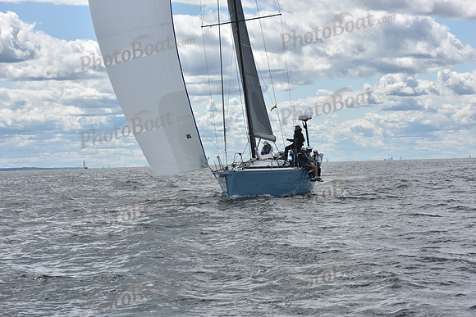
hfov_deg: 20.4
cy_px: 158
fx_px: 1322
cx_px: 238
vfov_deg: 13.7
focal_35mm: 100
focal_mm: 100
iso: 250
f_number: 10
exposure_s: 1/800
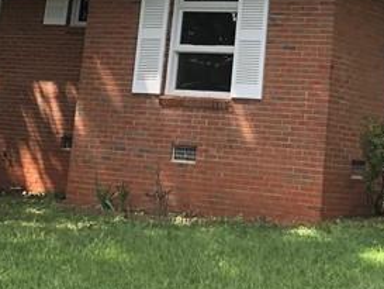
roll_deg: -5.1
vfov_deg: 13.6
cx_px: 259
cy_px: -78
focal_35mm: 105
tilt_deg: +12.3
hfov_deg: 18.7
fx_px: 1165
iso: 20
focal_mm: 3.99
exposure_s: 1/387
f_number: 1.8
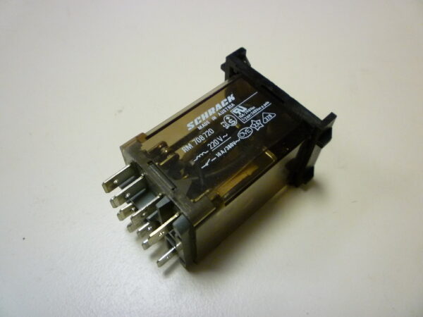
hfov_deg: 61.7
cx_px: 212
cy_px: 158
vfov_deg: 48.2
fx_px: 354
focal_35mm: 29
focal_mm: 5.2
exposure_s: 1/25
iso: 400
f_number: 3.3
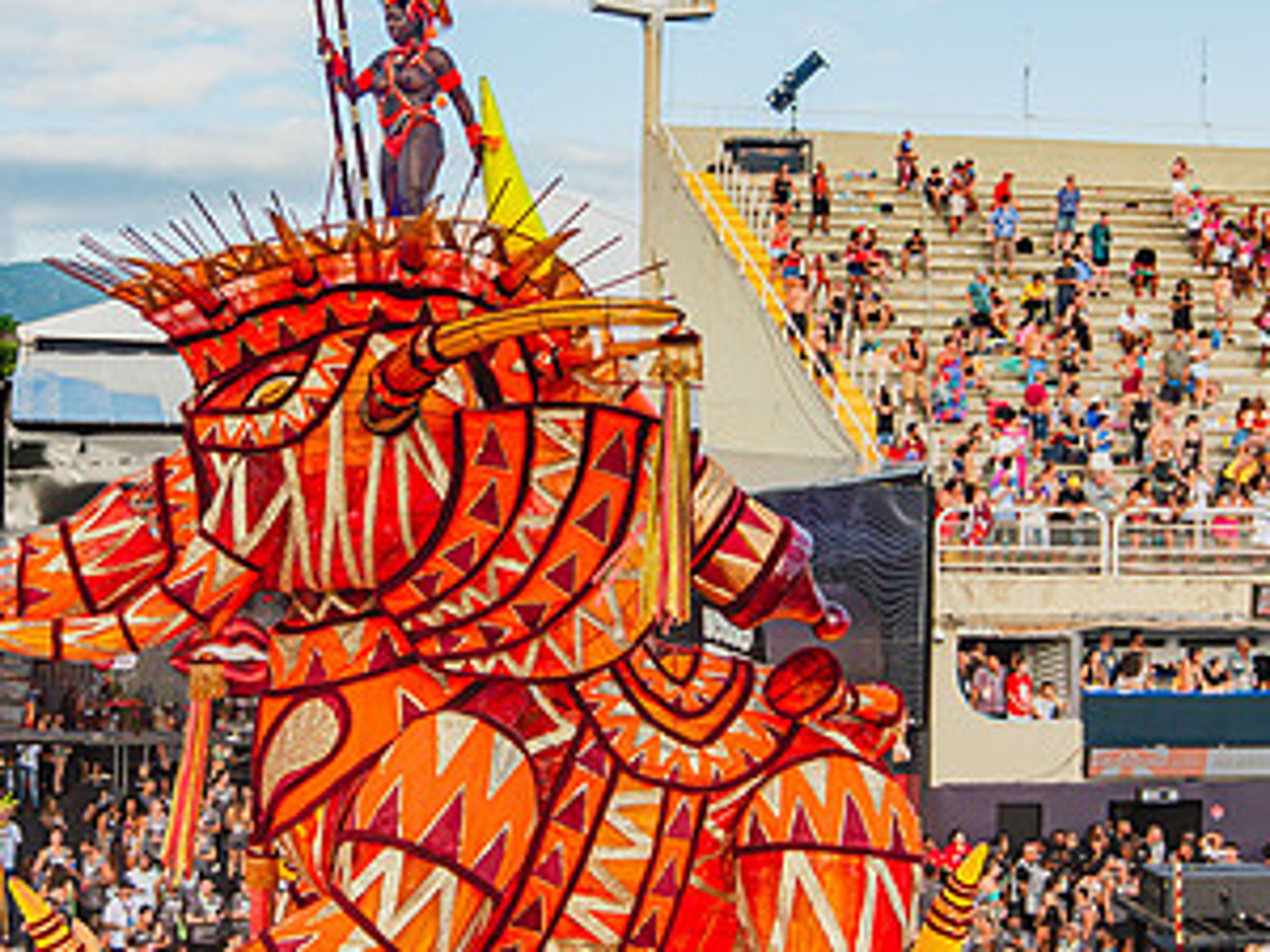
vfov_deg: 28.0
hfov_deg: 36.4
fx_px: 1908
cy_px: 434
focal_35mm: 52
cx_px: 406
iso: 200
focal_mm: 28
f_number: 4
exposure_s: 1/3200
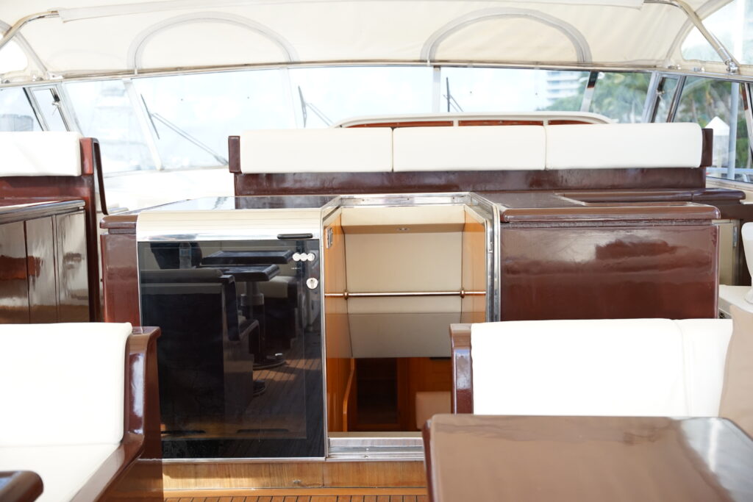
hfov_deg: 43.3
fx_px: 950
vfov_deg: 29.6
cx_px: 376
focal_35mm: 45
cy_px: 251
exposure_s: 1/800
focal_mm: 45.4
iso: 1000
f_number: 3.5
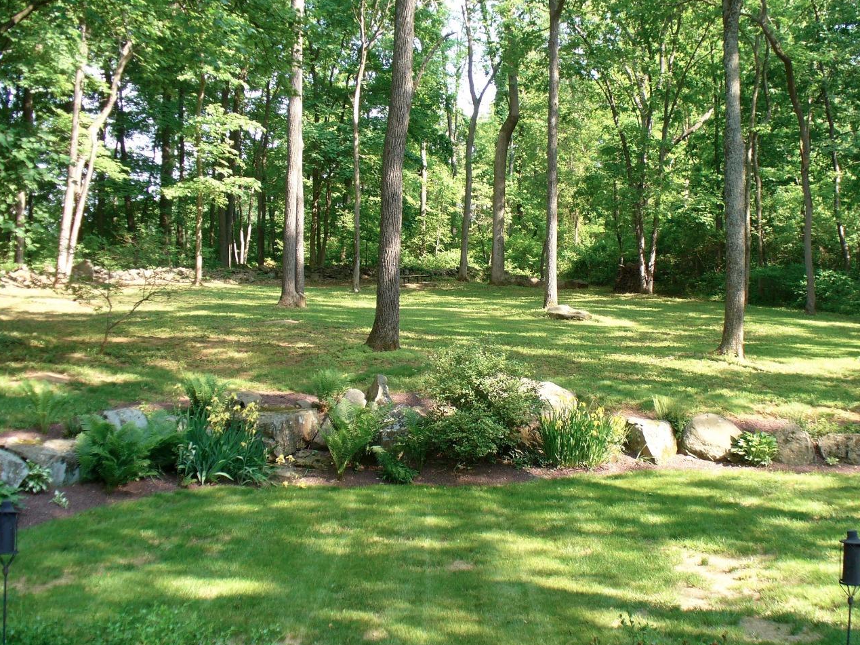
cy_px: 331
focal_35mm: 42
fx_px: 1043
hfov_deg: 44.7
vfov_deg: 34.3
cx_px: 480
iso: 80
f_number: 2.8
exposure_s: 1/100
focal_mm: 6.1
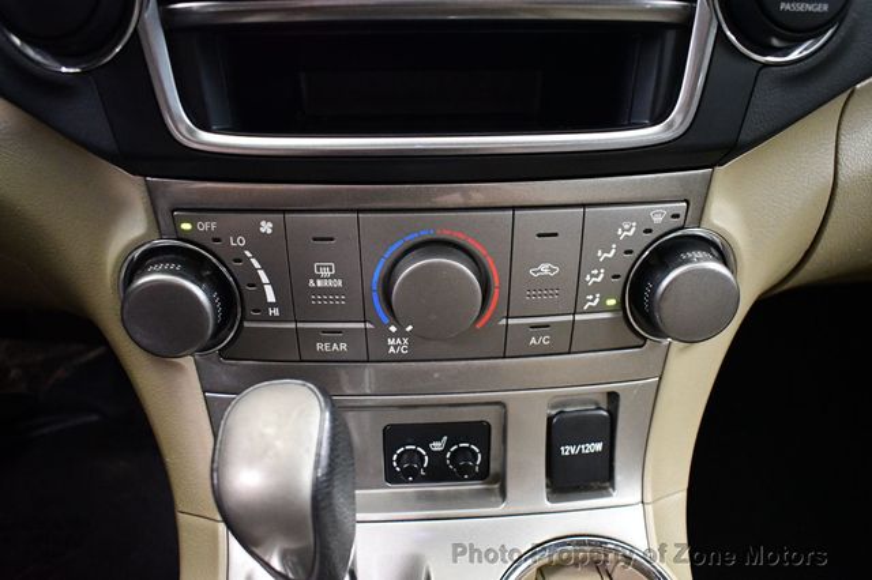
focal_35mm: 30
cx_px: 436
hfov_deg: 62.0
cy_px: 290
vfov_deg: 43.6
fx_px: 726
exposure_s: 1/60
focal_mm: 20
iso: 7200
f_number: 3.8
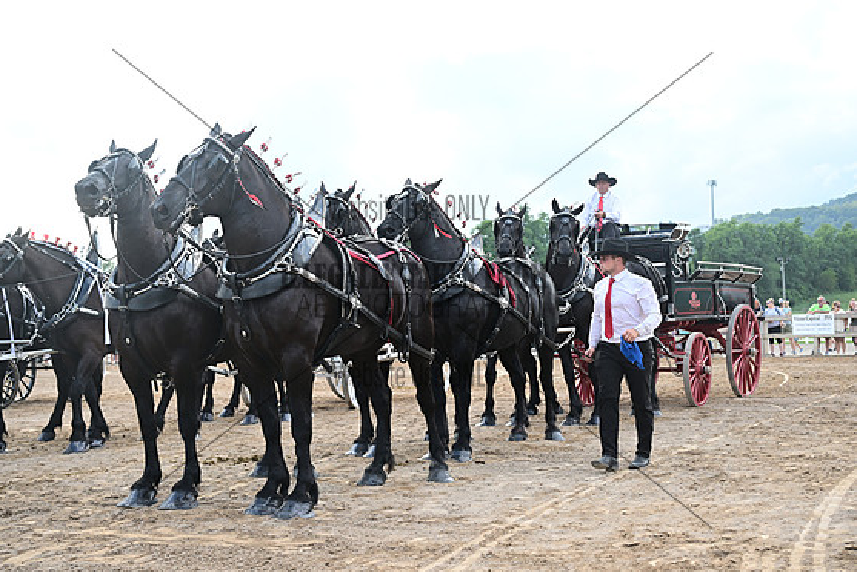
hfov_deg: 39.6
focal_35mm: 50
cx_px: 414
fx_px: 1191
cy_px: 288
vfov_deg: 27.0
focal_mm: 48
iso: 320
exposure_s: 1/516
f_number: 4
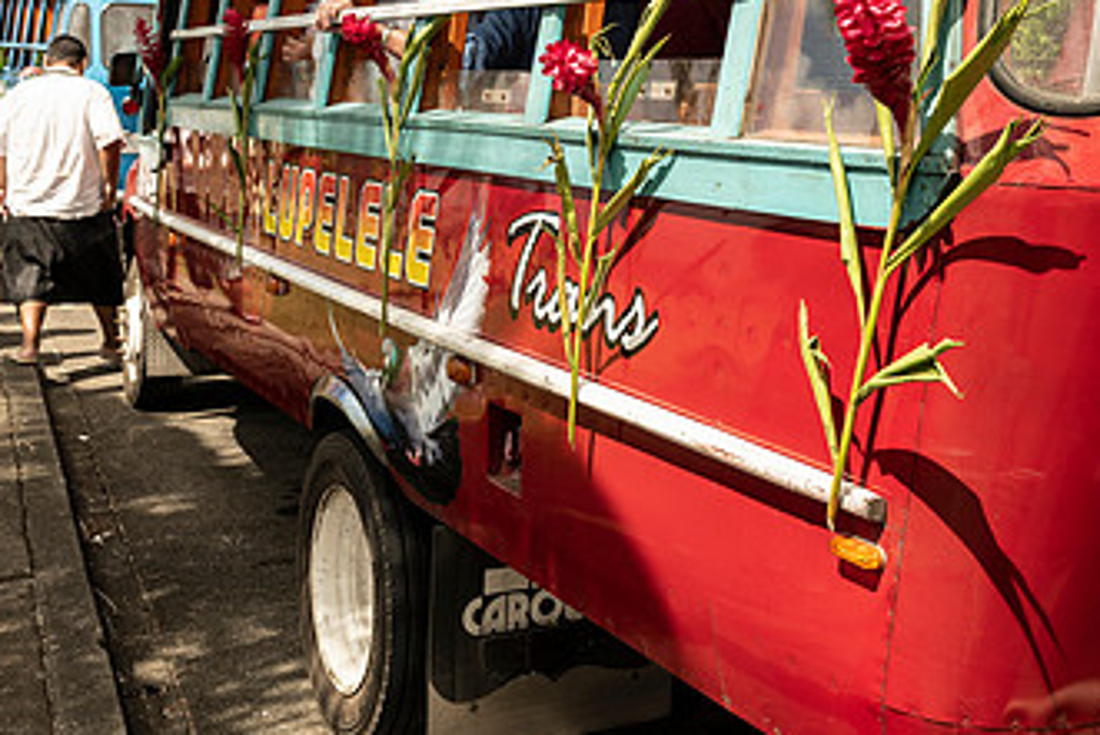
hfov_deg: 40.1
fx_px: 1498
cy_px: 195
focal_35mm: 49
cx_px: 675
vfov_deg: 27.2
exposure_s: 1/250
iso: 200
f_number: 8
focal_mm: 28
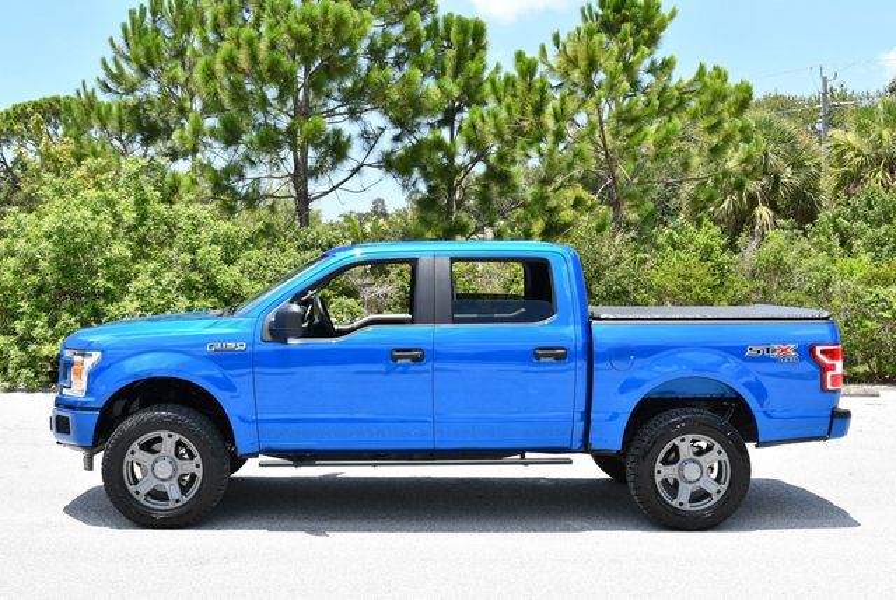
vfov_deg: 28.1
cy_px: 300
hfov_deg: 41.1
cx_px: 448
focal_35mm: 48
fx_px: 1196
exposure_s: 1/250
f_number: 8
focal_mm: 24
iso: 180
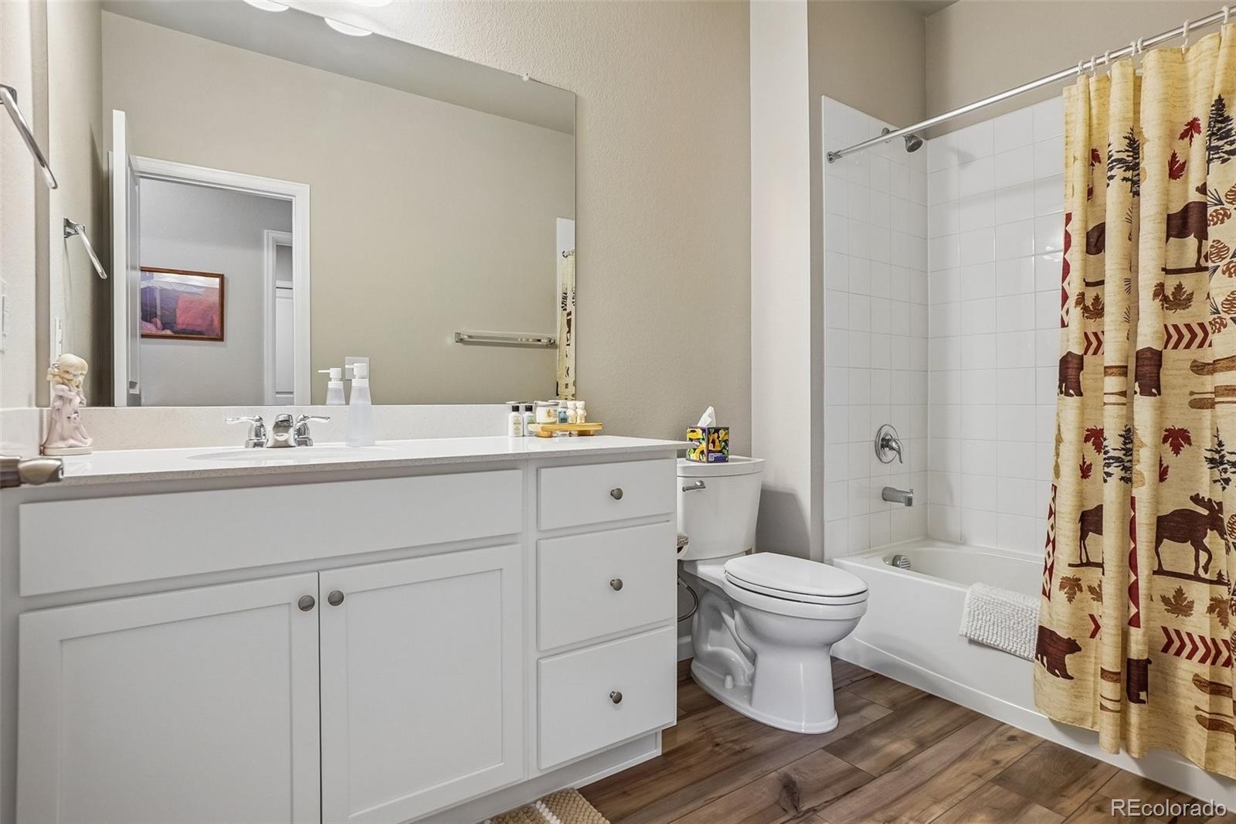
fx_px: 618
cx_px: 618
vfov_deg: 67.4
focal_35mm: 18
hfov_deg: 90.0
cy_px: 412
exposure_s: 1/8
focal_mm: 12
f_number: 8
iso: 400
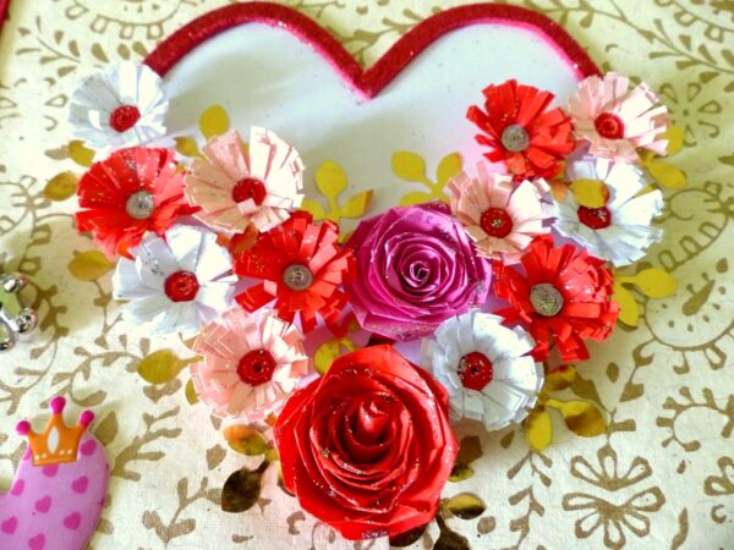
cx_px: 367
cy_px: 275
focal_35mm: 25
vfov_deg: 54.9
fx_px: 530
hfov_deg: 69.4
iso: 400
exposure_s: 1/25
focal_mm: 4.5
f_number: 2.8
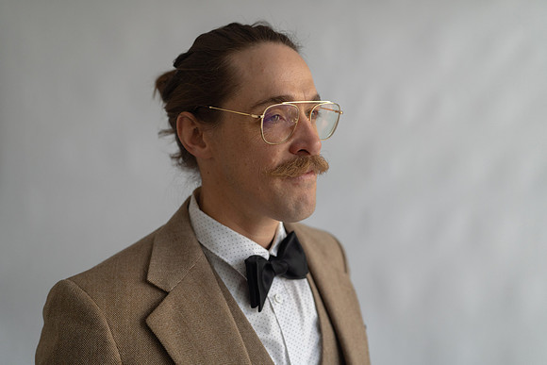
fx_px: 608
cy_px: 182
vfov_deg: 33.4
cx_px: 274
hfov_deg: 48.4
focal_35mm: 40
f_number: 2.8
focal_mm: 40
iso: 1000
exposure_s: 1/500
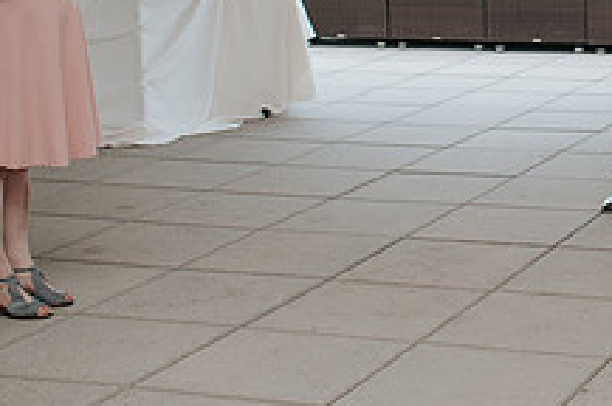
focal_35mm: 99
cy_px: -38
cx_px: 650
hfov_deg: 19.9
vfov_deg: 13.5
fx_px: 1680
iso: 140
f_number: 2.8
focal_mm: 35
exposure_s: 1/160
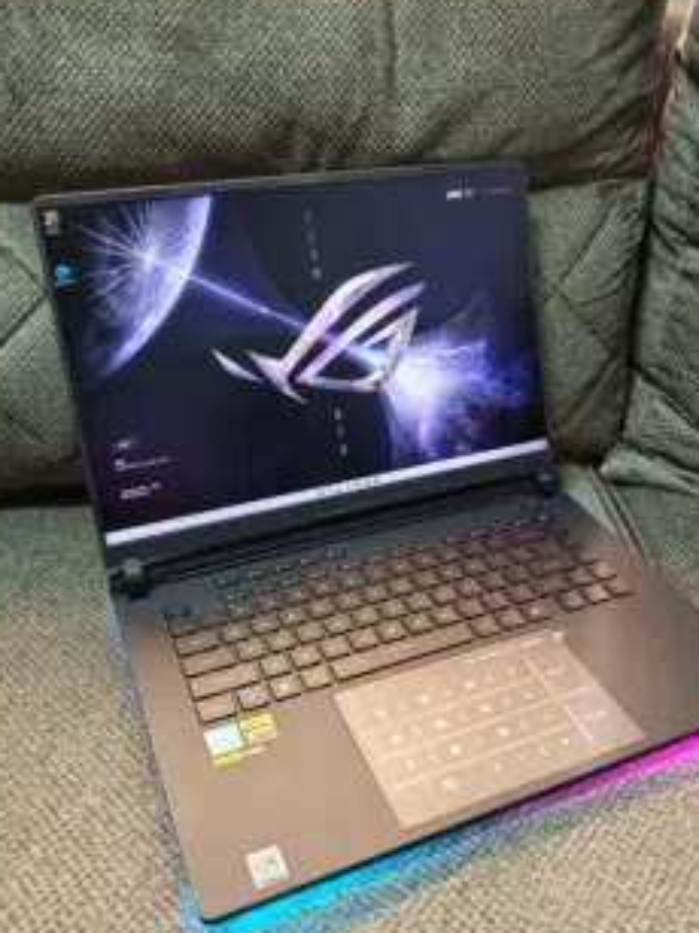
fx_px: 808
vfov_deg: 60.0
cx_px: 368
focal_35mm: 30
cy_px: 468
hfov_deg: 46.7
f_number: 1.67
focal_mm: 8.71
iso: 125
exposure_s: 1/50
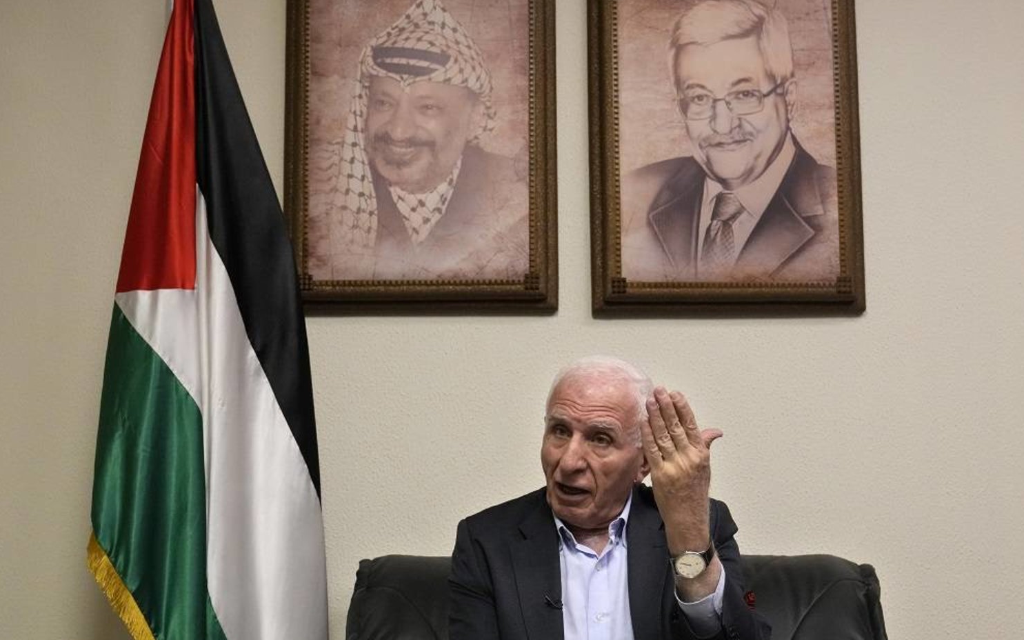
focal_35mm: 35
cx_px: 512
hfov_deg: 55.3
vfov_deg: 36.3
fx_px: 977
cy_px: 306
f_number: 4
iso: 4000
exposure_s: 1/250
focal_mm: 34
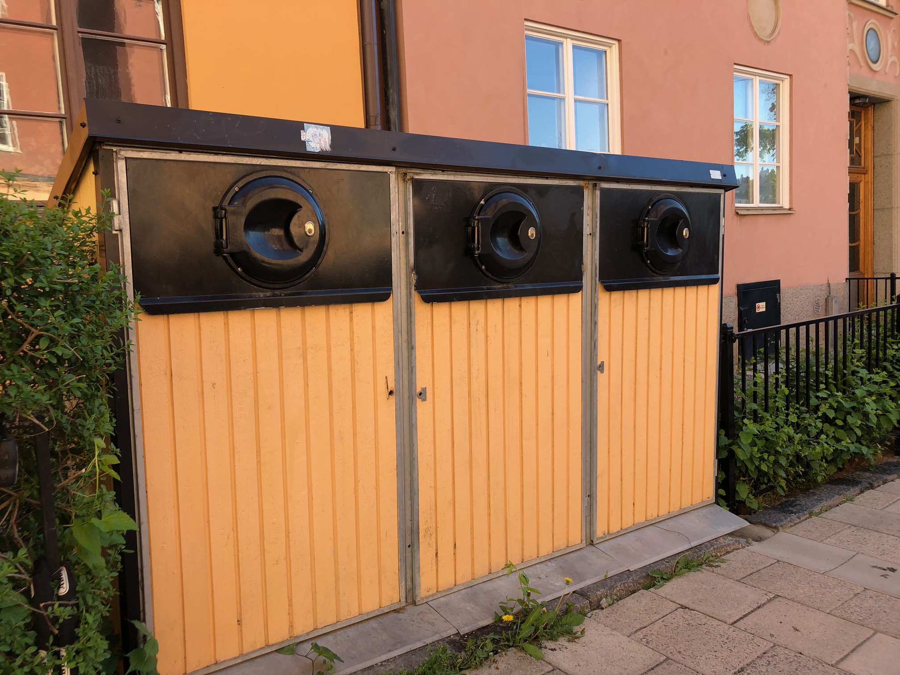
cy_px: 338
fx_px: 728
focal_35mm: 28
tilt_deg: -6.0
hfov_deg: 63.4
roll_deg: +1.3
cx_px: 450
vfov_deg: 49.7
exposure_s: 1/265
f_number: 1.8
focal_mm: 3.99
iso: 20
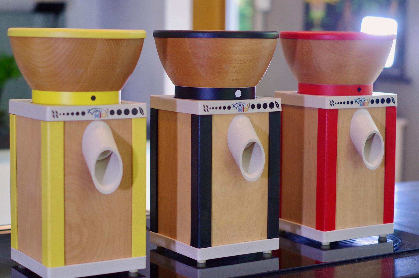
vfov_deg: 18.1
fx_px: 871
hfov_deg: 27.0
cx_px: 210
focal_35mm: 75
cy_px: 139
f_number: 2.5
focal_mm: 50
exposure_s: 1/200
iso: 1600
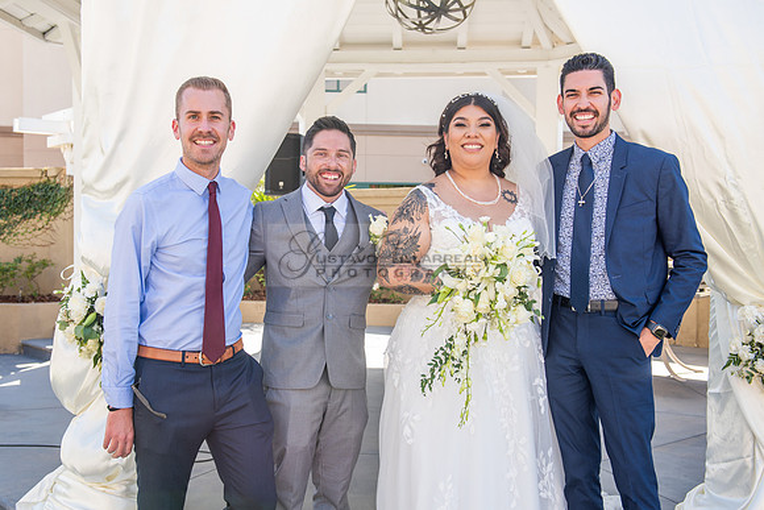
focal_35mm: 44
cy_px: 258
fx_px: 934
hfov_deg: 44.4
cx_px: 334
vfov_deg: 30.5
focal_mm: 38
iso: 100
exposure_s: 1/125
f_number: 5
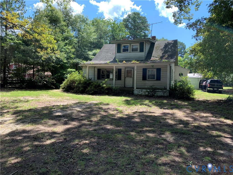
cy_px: 88
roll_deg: -1.9
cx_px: 116
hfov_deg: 67.3
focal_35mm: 26
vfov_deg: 53.1
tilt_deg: -1.3
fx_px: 175
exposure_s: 1/474
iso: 25
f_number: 1.8
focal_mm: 4.25
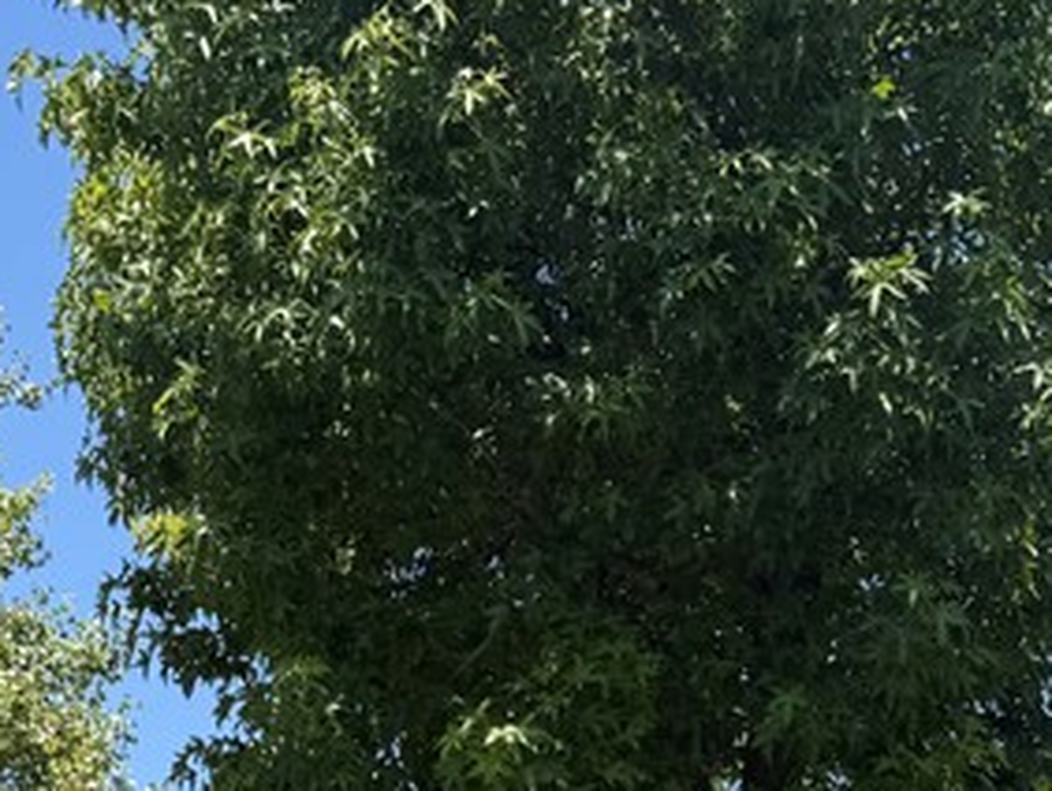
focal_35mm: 87
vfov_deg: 15.7
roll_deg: +0.1
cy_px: 1172
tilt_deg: +10.7
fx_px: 2646
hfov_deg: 22.0
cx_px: 936
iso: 80
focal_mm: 6.76
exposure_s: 1/2445
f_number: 1.78
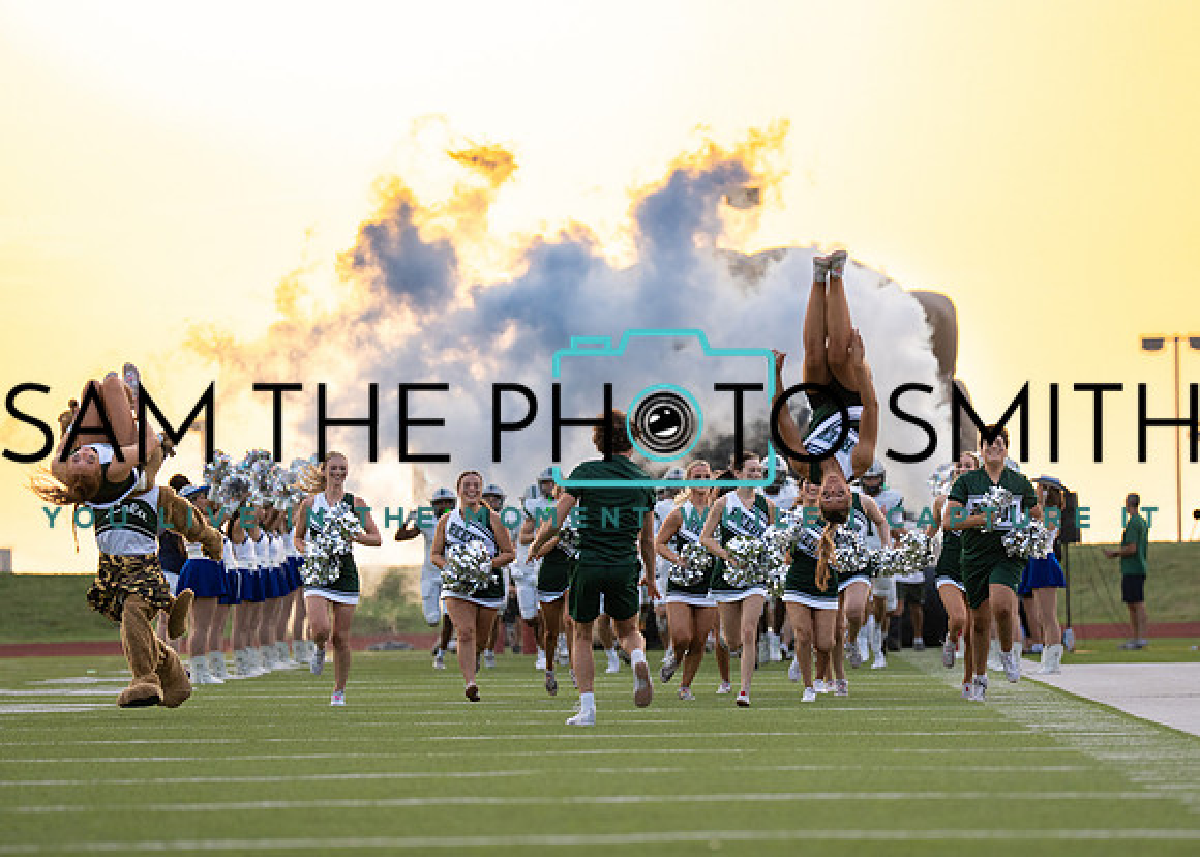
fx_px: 9042
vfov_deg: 5.4
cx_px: 719
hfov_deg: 7.6
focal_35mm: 265
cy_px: 502
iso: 640
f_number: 2.8
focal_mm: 200
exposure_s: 1/2500
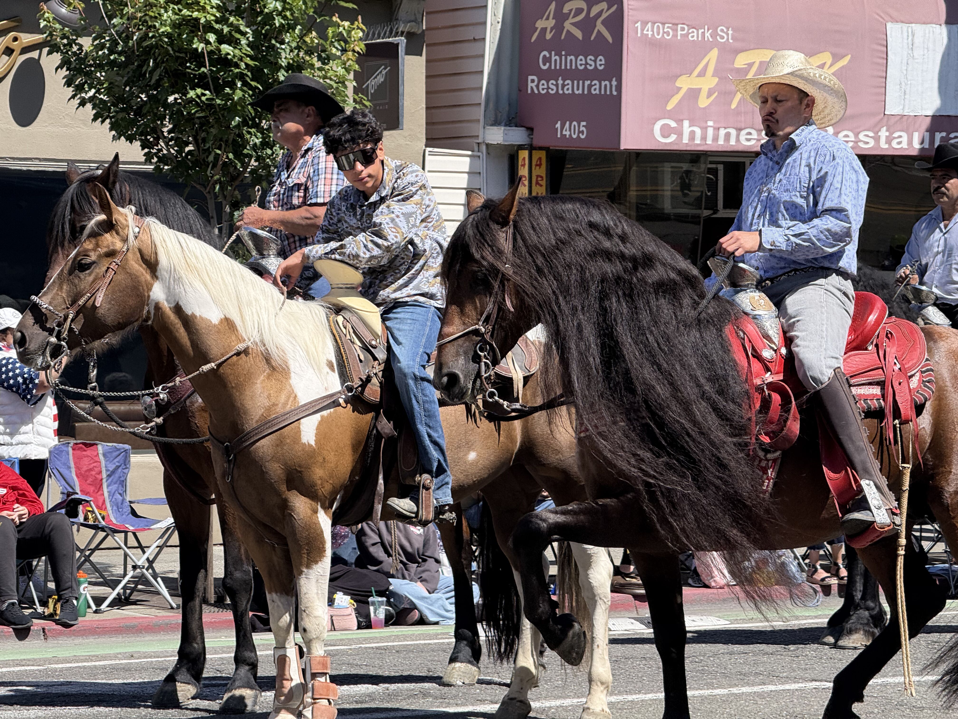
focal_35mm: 120
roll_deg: -0.5
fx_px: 3321
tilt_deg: -0.4
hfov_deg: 16.4
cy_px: 360
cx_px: 479
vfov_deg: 12.3
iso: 80
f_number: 2.8
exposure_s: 1/2024
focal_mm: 15.66
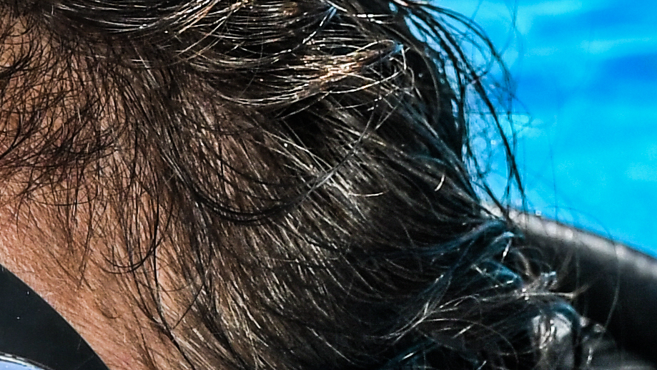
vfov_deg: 2.5
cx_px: -493
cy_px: 949
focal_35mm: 476
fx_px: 8293
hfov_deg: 4.5
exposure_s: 1/2000
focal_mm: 50
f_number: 7.1
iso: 400
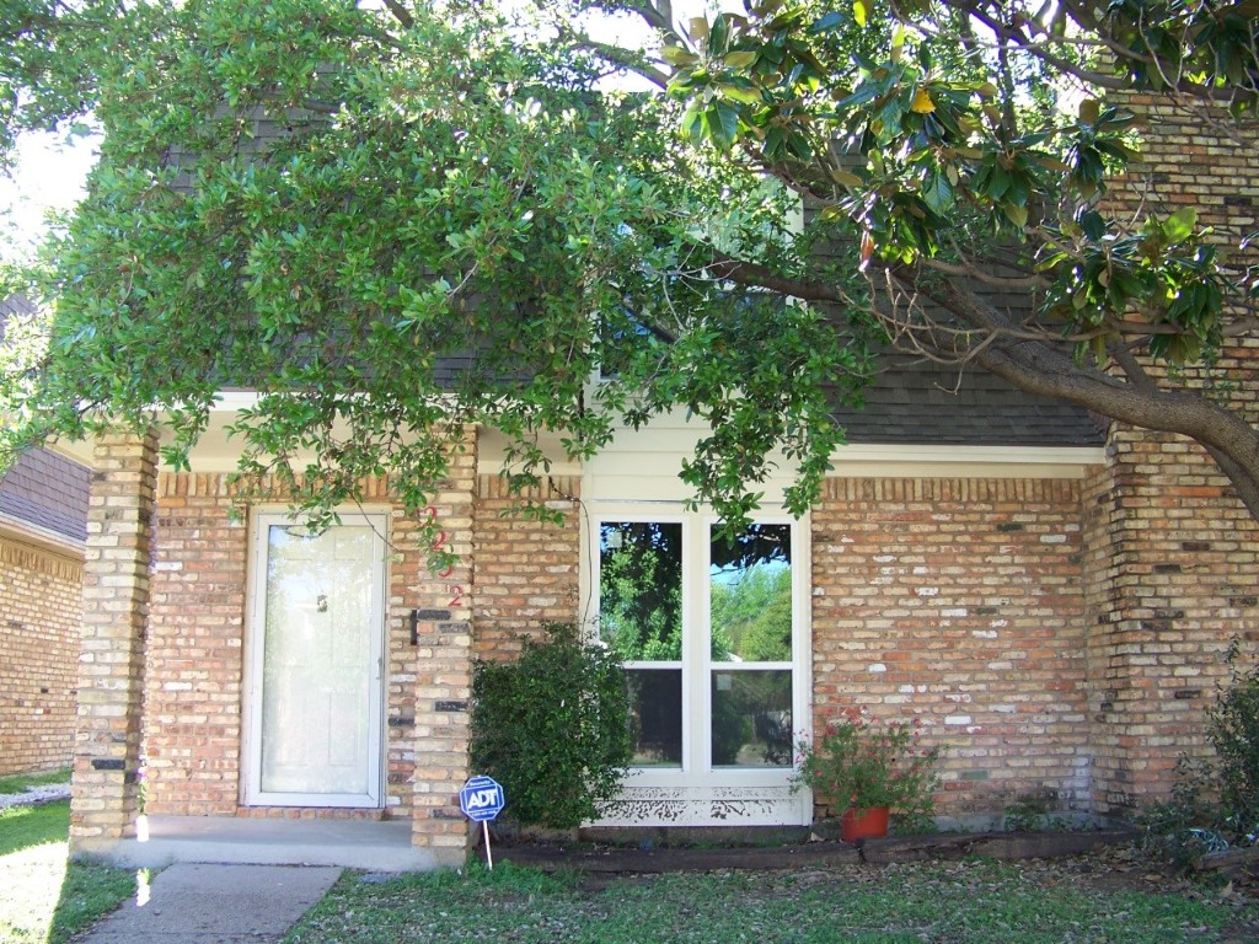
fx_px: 1309
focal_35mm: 36
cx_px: 630
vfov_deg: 39.7
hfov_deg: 51.4
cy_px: 472
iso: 64
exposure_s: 1/60
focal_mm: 5.85
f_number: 2.8
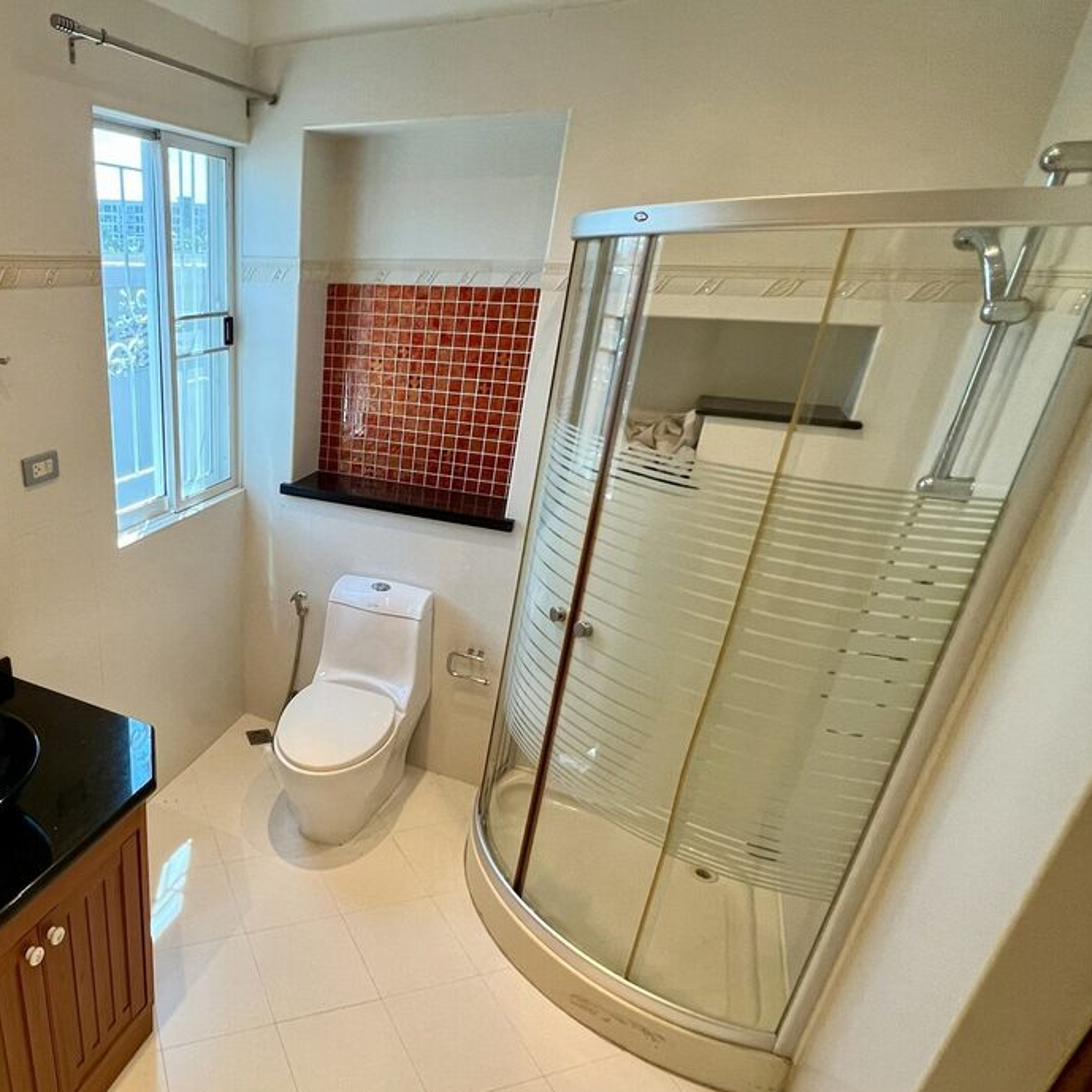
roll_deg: -1.2
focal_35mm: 20
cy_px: 586
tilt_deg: -22.9
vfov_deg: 74.7
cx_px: 249
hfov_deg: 69.0
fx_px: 714
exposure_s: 1/100
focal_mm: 1.57
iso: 200
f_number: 1.8
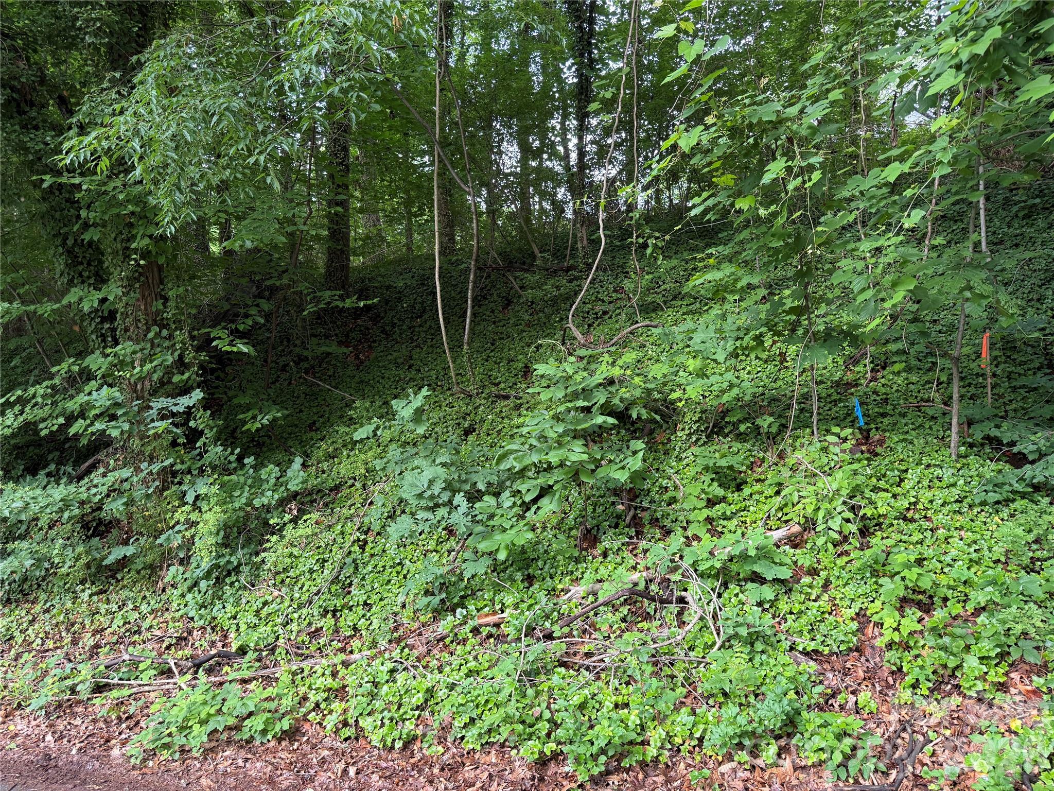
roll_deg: +0.9
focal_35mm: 24
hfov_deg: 71.6
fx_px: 731
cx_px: 527
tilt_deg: +0.3
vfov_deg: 56.8
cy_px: 396
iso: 125
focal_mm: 6.76
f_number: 1.78
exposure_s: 1/121
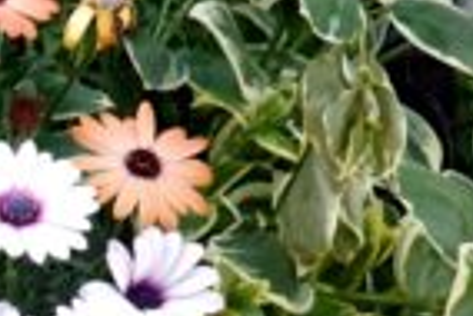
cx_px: -343
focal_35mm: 886
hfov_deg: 2.3
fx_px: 11653
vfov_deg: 1.6
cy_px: 308
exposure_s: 1/200
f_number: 10
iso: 2500
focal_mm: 120
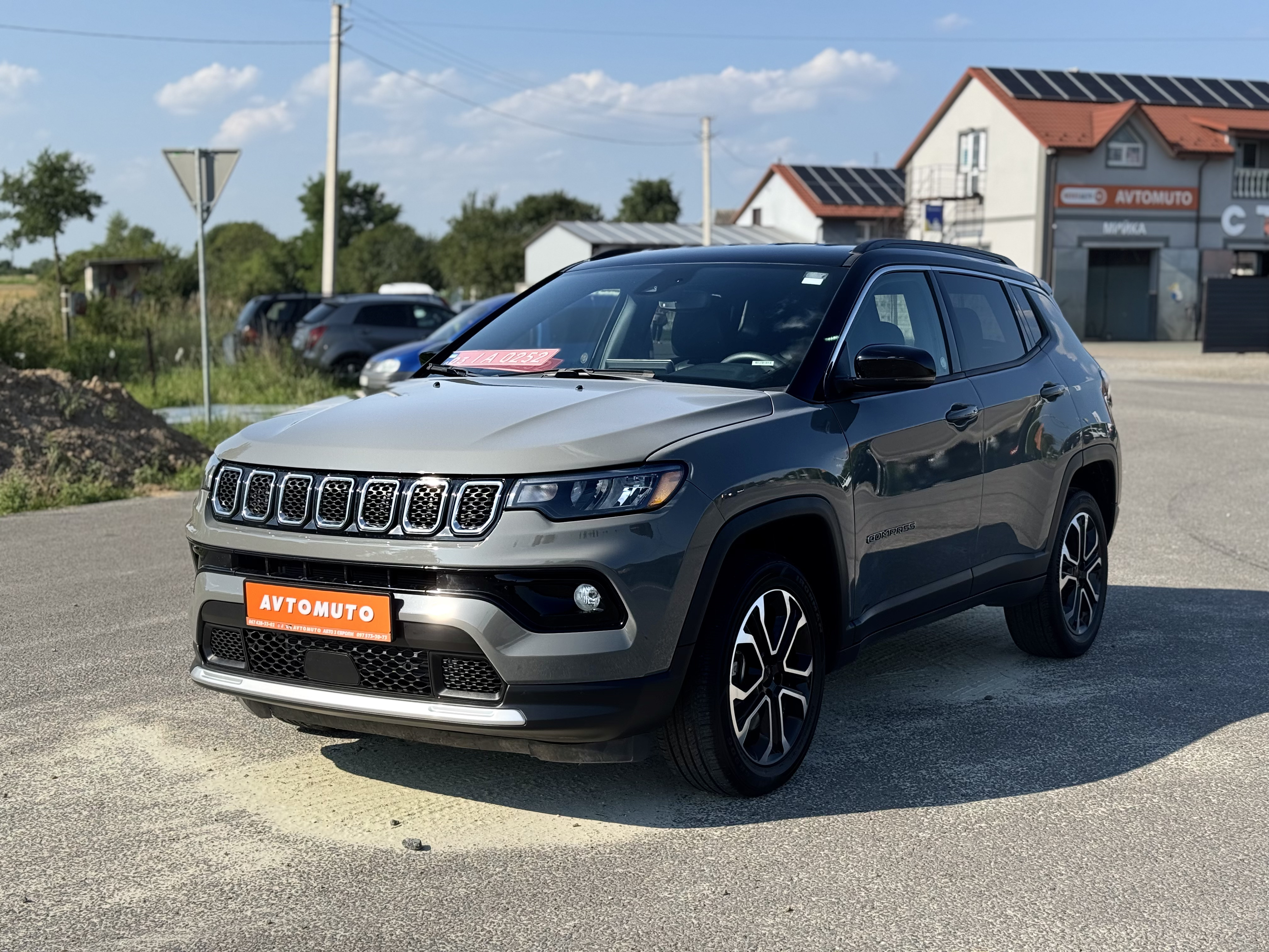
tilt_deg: -6.4
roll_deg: -0.5
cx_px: 634
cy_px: 476
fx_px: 1760
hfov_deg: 39.7
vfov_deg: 30.3
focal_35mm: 48
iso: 64
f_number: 1.78
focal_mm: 6.76
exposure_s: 1/1869
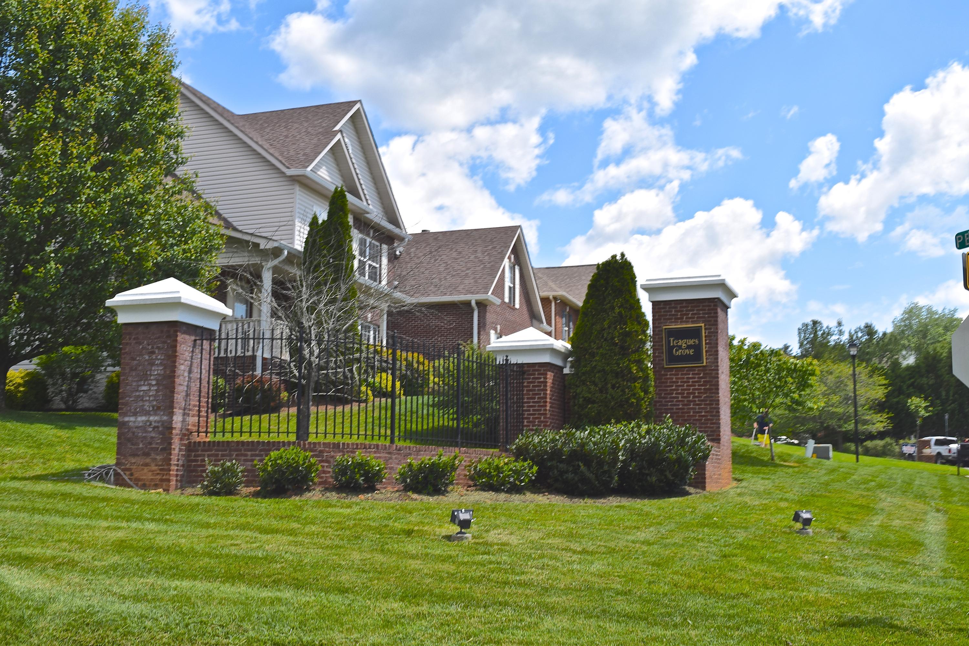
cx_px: 484
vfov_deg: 31.9
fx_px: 1130
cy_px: 323
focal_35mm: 42
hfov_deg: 46.4
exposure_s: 1/200
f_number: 11
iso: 100
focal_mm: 28
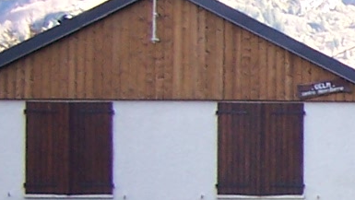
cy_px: 212
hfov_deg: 9.1
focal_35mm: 220
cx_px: 756
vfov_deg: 5.5
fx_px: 2072
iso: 80
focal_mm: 6.3
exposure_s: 1/60
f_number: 2.8
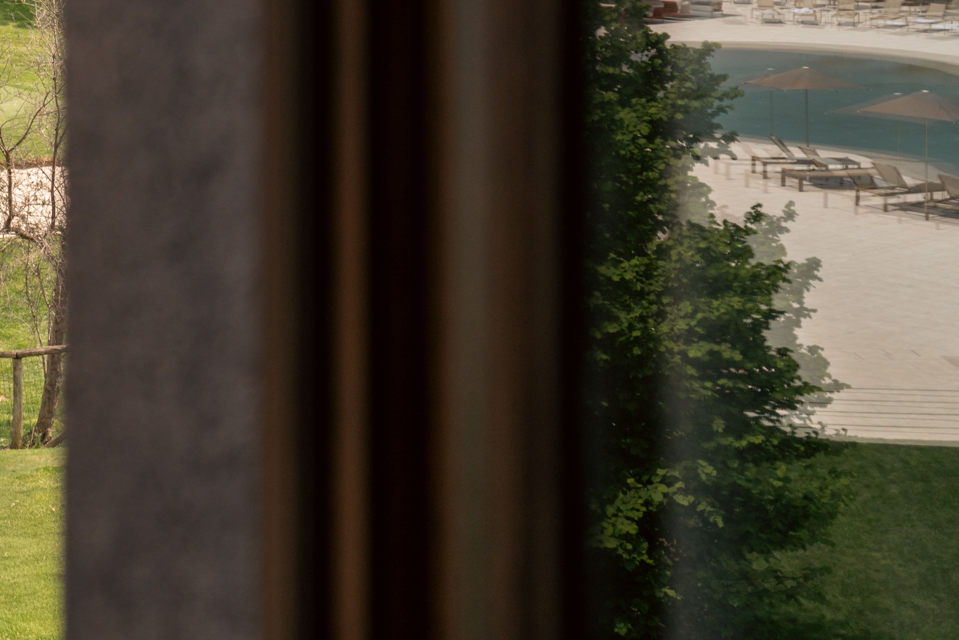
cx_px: -225
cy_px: -28
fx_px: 2317
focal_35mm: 87
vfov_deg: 15.4
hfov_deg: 21.5
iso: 200
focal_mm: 35
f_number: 2.8
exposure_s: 1/3200
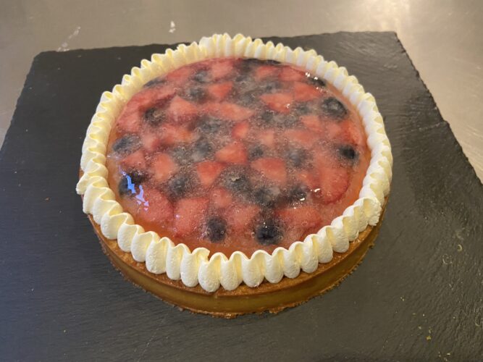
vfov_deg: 53.0
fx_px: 363
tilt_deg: -54.7
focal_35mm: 26
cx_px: 242
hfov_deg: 67.3
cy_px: 181
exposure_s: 1/33
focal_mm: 4.25
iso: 500
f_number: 1.8
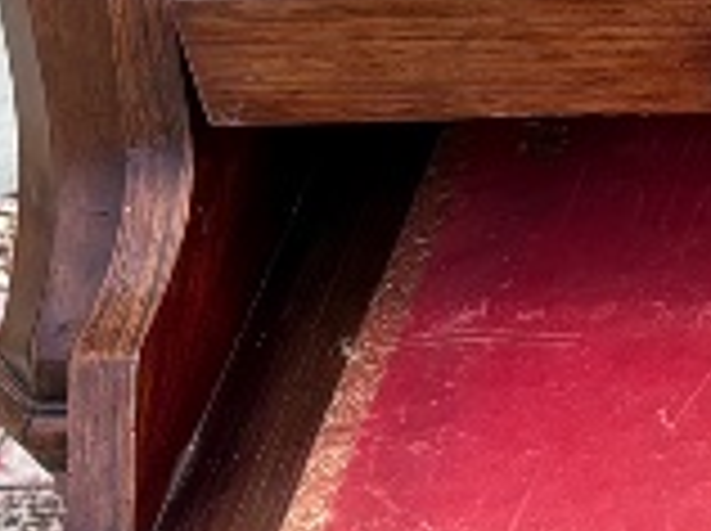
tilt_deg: -34.2
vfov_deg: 7.2
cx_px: 1930
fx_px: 4061
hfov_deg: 8.7
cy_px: -580
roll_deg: +0.7
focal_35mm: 198
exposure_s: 1/687
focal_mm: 5.96
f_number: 1.6
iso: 50
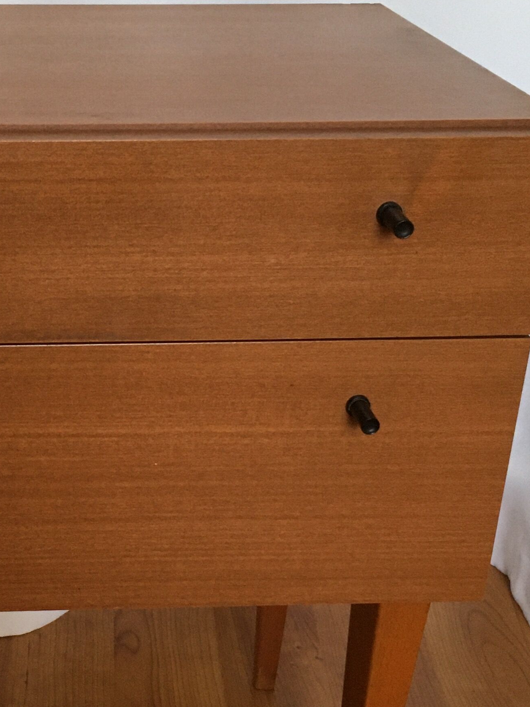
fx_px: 1368
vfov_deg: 28.9
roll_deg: -1.0
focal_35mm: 67
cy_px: 420
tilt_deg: -26.5
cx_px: 11
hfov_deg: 21.2
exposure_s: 1/33
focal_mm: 4.15
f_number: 2.2
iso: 200
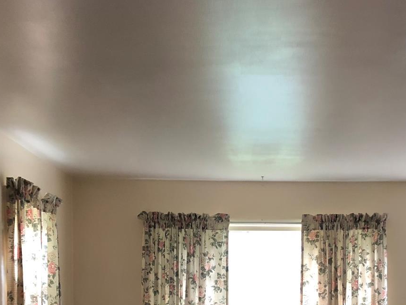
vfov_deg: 20.8
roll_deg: -0.1
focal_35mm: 67
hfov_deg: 28.8
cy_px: 341
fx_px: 786
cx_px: 261
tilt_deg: -3.5
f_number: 1.8
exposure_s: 1/15
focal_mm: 3.99
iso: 64
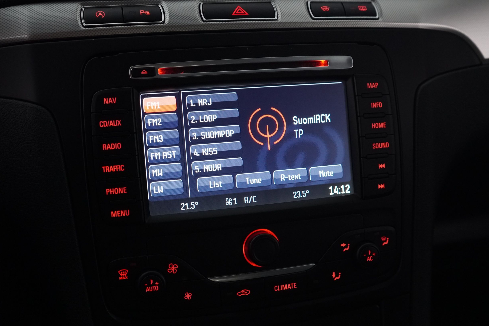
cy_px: 160
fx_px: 584
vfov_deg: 31.2
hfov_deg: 45.4
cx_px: 249
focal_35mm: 43
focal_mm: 28
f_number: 4
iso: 6400
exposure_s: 1/60
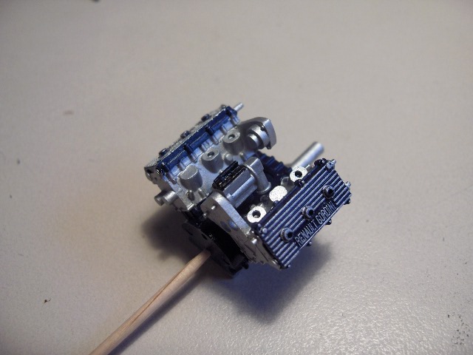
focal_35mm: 39
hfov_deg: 47.9
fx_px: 533
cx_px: 236
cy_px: 178
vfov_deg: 36.8
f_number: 2.8
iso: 133
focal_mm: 8
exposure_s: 1/124
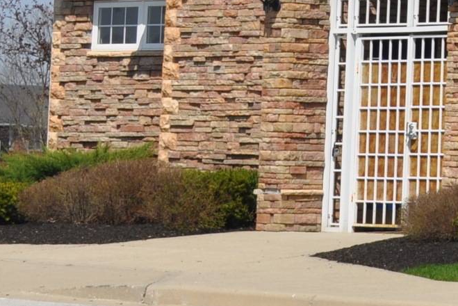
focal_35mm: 244
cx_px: 1031
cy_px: -198
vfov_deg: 5.6
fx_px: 3110
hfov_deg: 7.9
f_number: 11
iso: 200
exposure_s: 1/500
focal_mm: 35
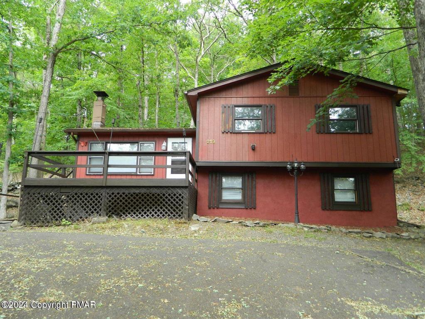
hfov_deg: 69.4
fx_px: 307
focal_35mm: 25
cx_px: 212
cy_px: 160
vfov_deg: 54.9
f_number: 3.1
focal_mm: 4.5
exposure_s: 1/50
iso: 80
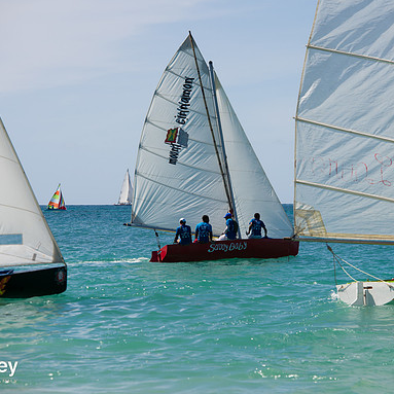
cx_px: 224
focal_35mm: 206
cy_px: 198
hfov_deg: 8.5
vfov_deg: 8.5
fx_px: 2653
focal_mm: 160
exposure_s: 1/640
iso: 100
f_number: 8
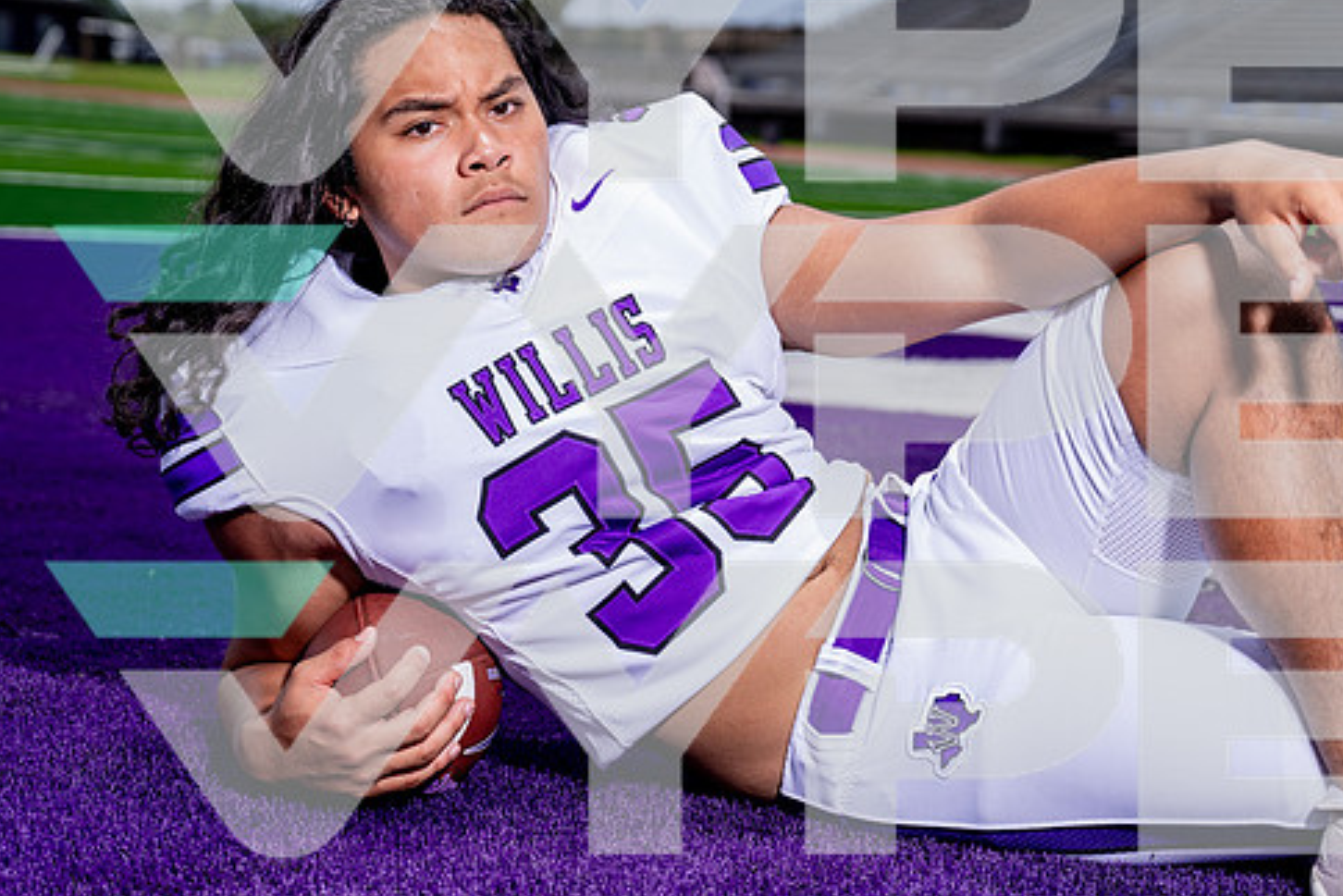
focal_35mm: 77
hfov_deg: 26.3
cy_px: 373
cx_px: 760
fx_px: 2873
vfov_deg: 17.7
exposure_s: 1/1250
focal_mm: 60
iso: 100
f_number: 4
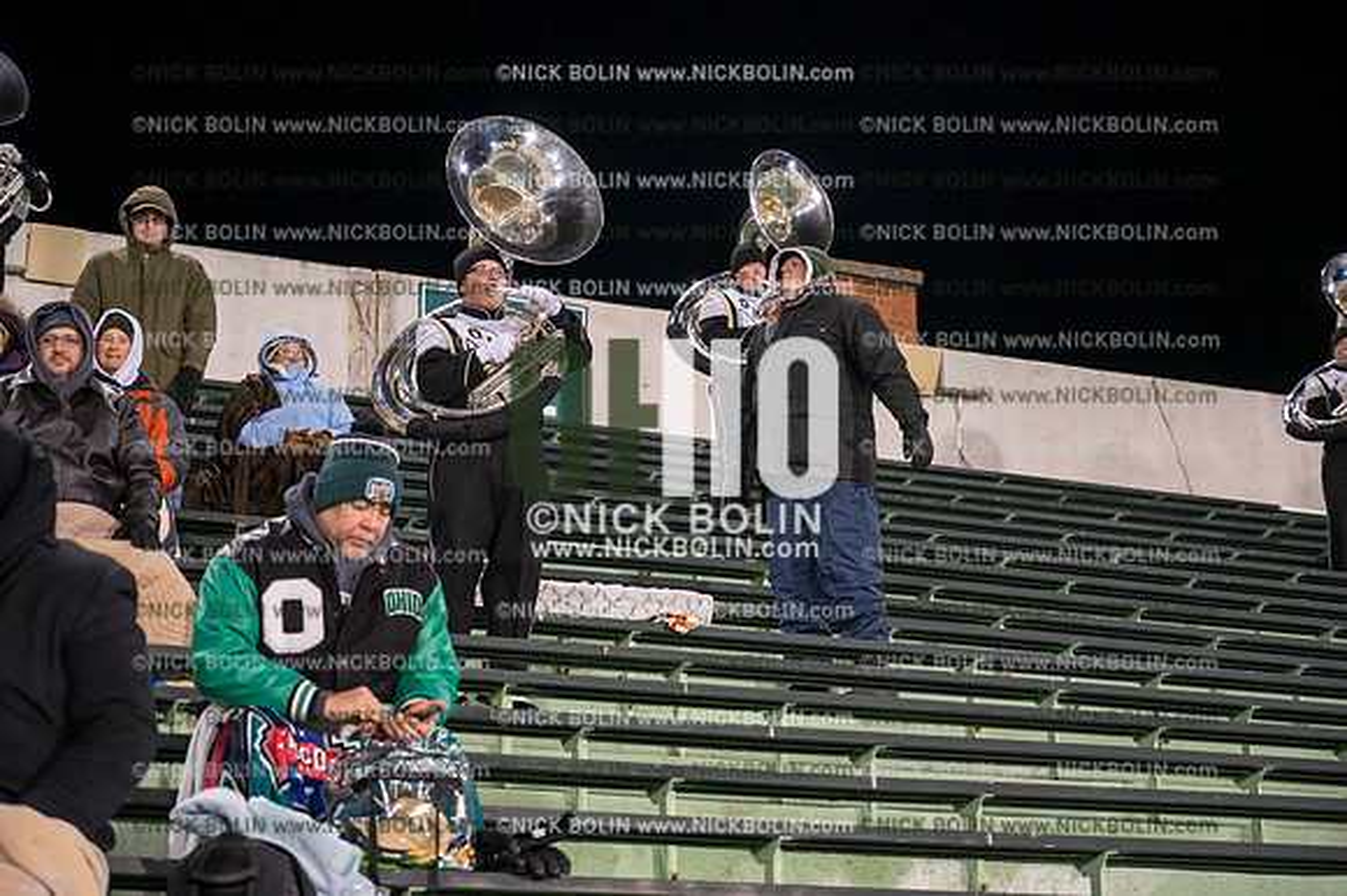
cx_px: 674
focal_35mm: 70
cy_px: 448
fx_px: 2618
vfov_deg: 19.4
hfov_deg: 28.9
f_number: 4.5
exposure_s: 1/640
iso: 5000
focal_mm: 70
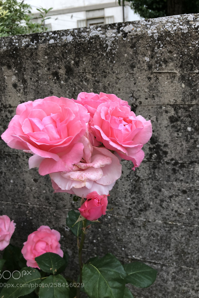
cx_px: 99
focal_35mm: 30
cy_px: 147
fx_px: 249
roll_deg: +4.0
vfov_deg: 61.9
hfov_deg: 43.6
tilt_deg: -19.4
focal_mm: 4
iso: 40
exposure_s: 1/24
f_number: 1.8
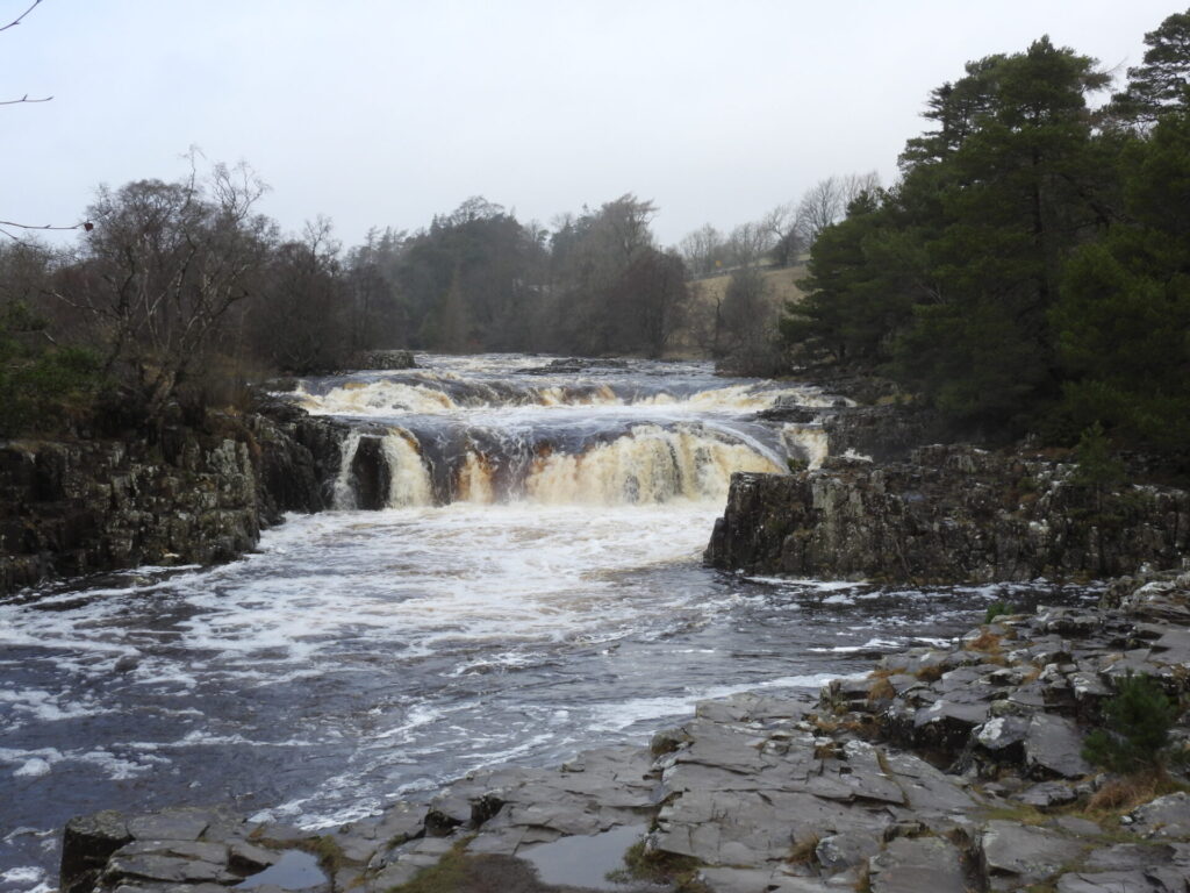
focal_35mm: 47
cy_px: 446
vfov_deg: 30.9
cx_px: 595
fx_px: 1616
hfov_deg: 40.4
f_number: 7.1
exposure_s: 1/160
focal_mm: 8.4
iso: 100
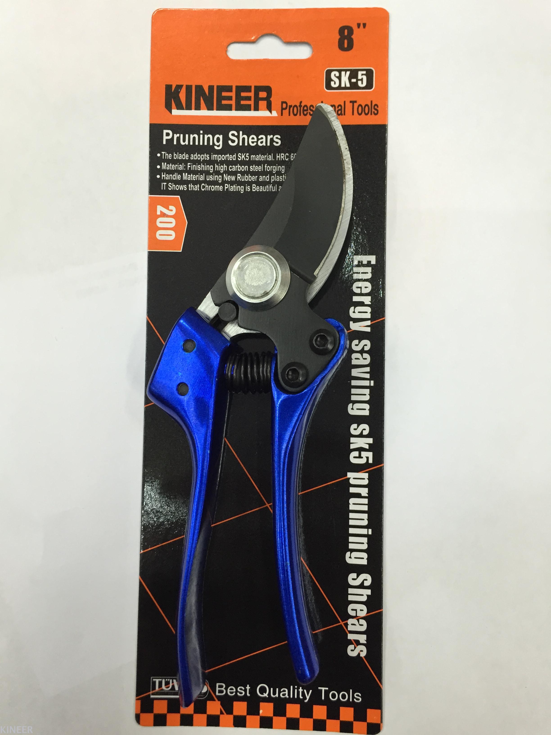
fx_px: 615
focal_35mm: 29
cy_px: 368
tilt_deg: -87.6
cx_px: 276
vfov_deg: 61.7
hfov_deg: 48.2
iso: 100
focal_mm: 4.15
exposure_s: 1/30
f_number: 2.2
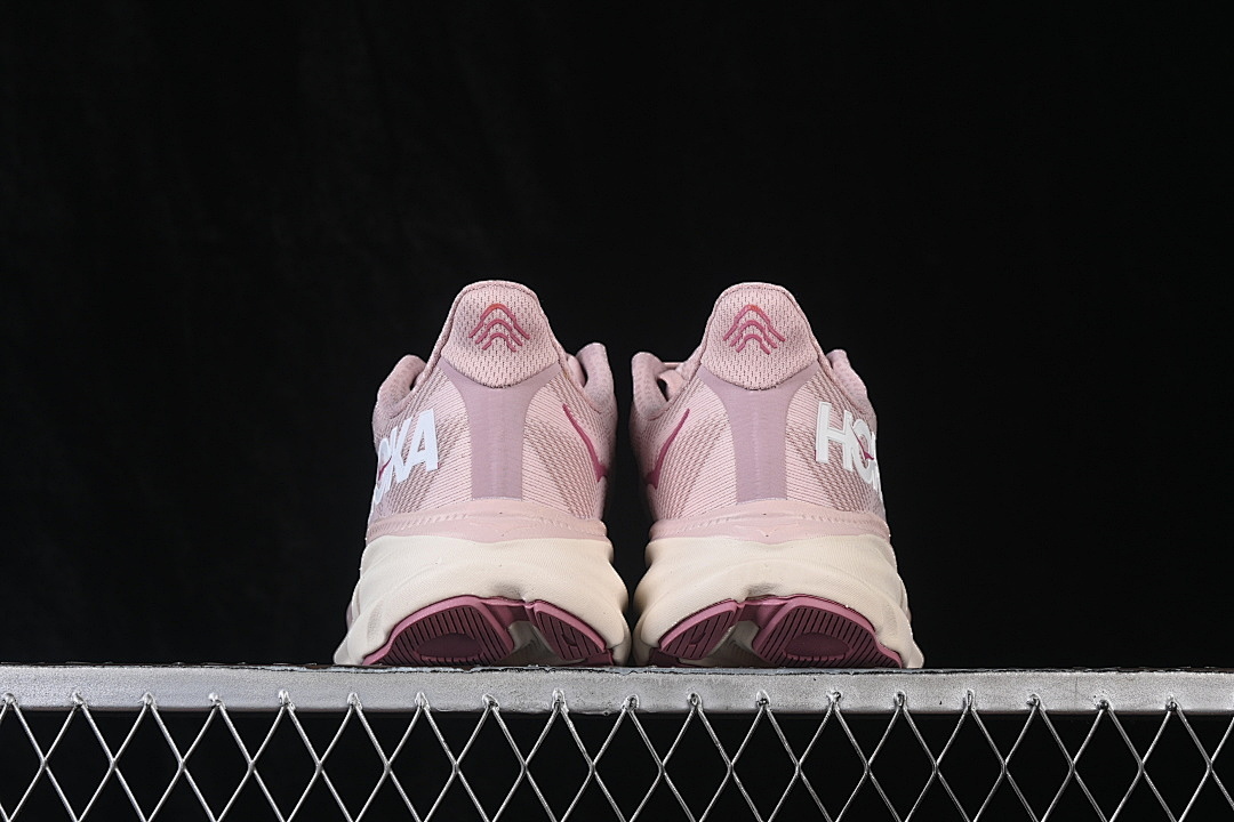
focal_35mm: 75
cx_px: 617
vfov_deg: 18.2
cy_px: 411
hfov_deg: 27.0
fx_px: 2571
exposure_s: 1/80
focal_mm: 50
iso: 160
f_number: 8
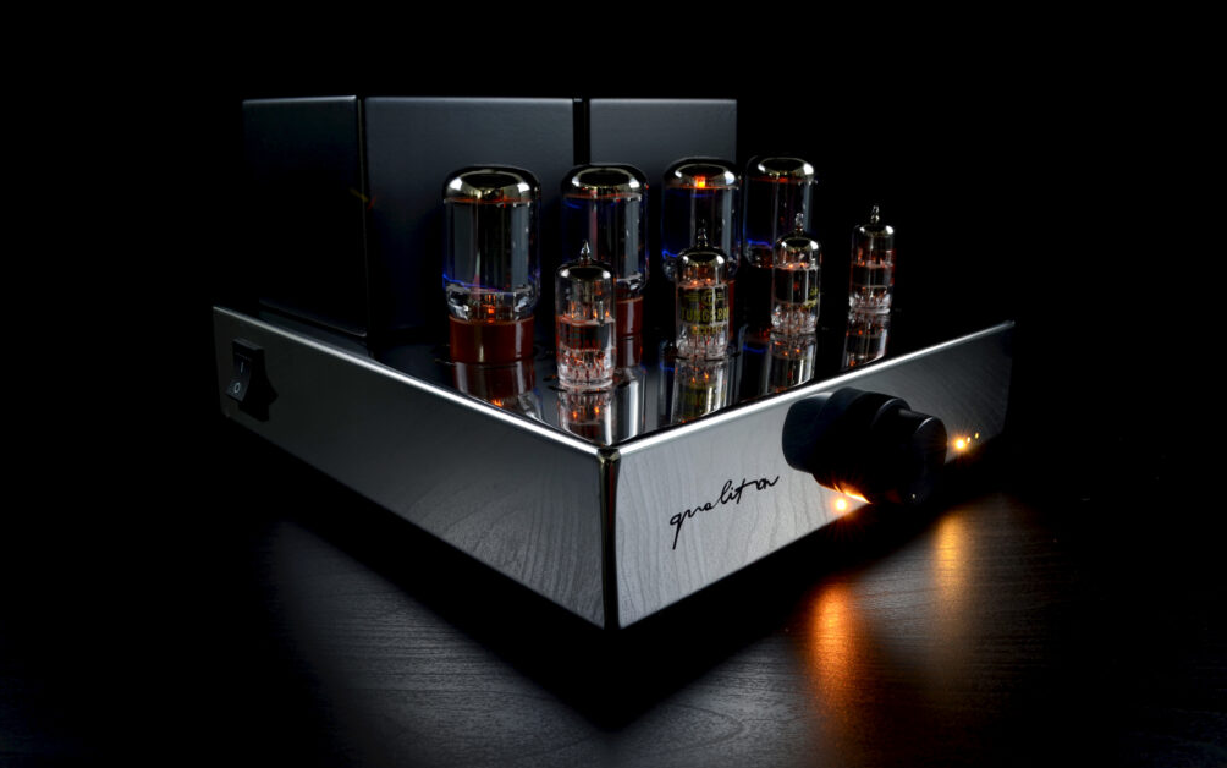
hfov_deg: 66.5
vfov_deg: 44.5
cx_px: 611
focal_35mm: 28
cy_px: 360
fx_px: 937
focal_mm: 18
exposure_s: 30
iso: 100
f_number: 10
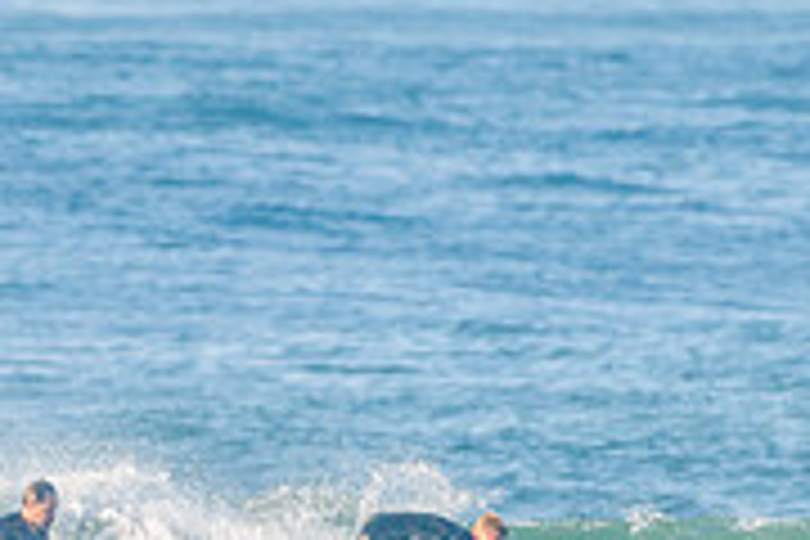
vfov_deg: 0.9
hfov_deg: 1.3
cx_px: 117
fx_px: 36312
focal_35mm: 1614
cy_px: 664
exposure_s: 1/1600
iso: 360
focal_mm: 500
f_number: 5.6
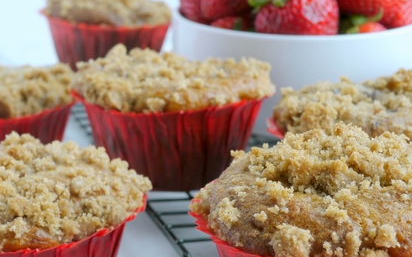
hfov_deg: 27.9
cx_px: 216
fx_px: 830
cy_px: 146
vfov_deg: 17.6
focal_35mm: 74
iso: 250
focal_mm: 25
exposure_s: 1/30
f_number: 8
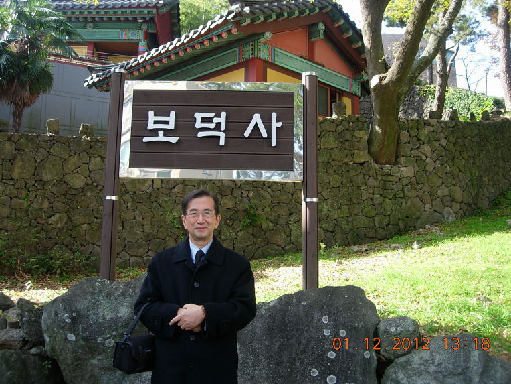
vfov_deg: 37.7
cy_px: 192
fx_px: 561
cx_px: 256
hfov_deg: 49.0
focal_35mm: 38
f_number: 2.8
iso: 64
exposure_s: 1/192
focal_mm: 7.8
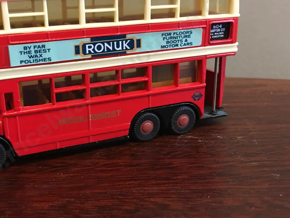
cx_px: 104
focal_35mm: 38
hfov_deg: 48.4
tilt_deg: -14.9
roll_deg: +0.8
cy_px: 86
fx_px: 318
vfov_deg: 37.6
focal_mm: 4.15
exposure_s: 1/17
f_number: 2.2
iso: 100
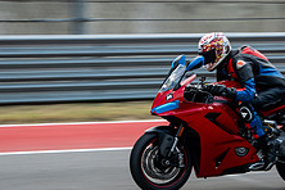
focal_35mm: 217
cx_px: 275
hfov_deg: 9.4
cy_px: 108
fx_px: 1718
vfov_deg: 6.3
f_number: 3.6
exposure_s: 1/320
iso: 160
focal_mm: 55
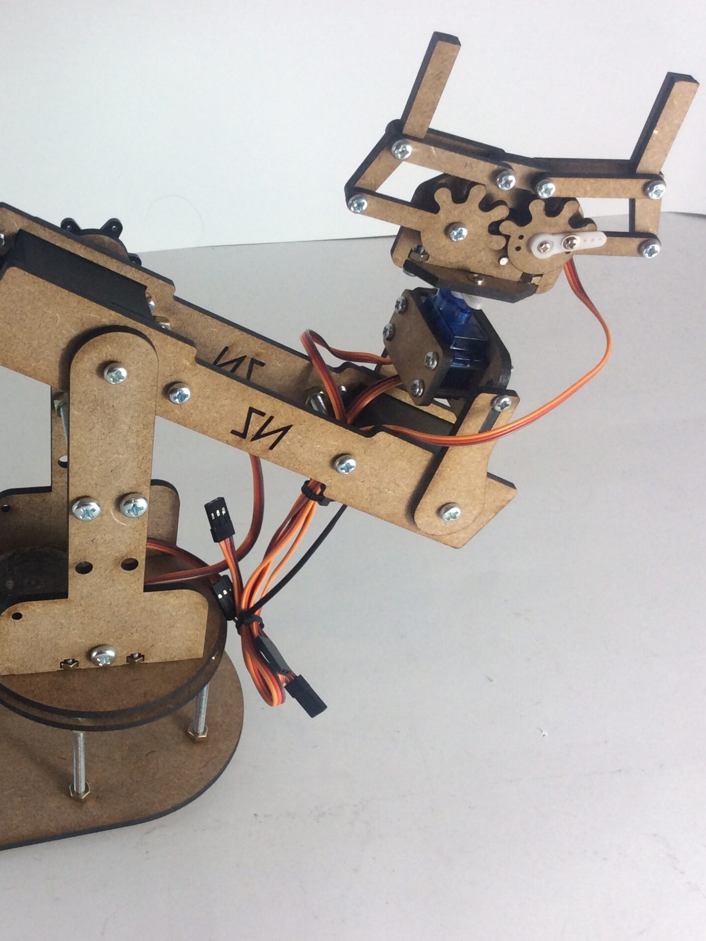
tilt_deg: -38.2
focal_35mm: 43
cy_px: 470
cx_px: 97
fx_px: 1169
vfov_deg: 43.8
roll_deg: +0.1
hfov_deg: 32.3
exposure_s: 1/60
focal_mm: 3.3
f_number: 2.4
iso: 32
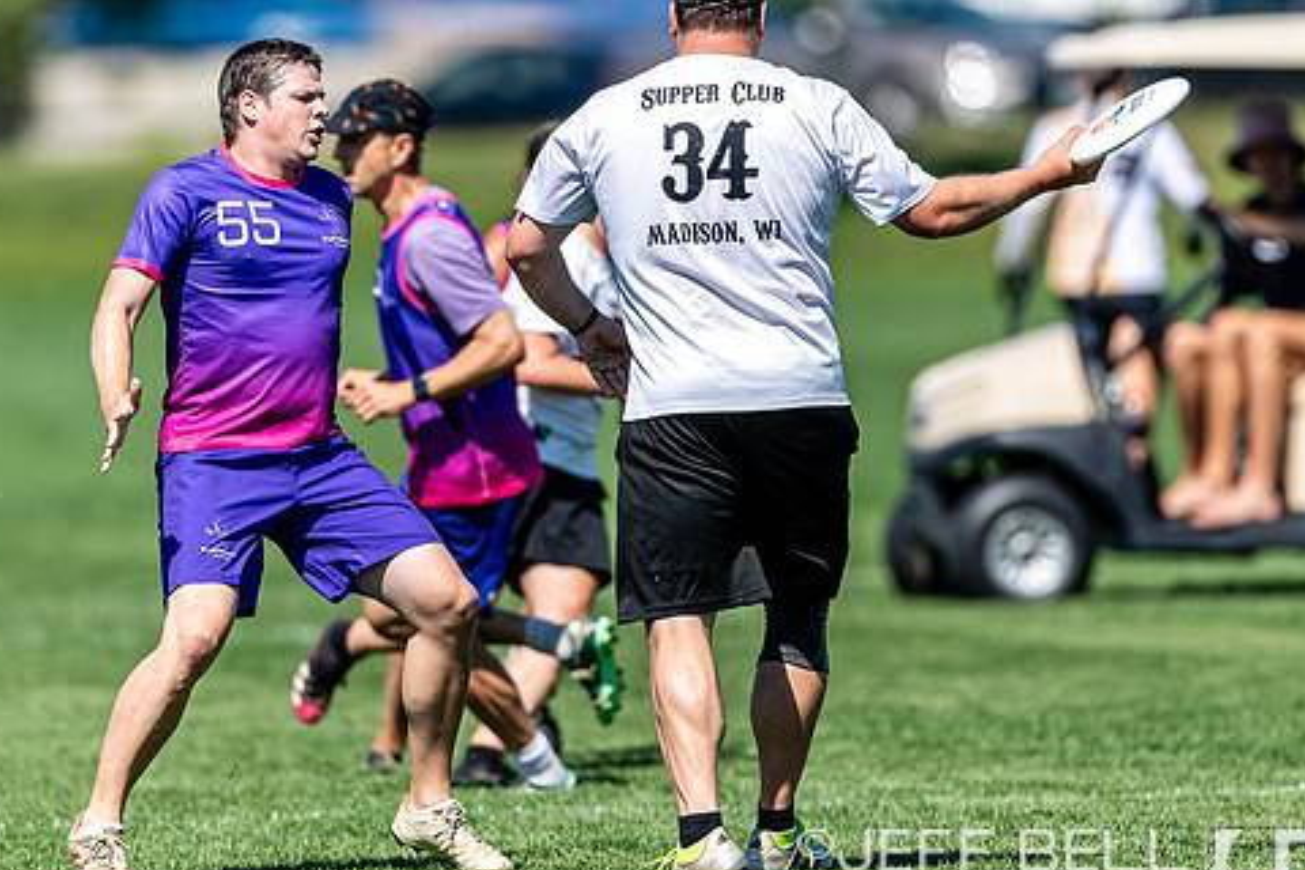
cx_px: 610
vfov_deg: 1.8
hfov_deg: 2.7
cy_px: 427
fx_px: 27765
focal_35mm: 766
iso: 100
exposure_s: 1/2000
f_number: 2.8
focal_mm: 400
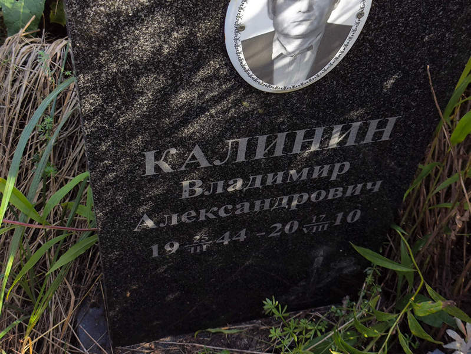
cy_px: 177
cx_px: 236
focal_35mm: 50
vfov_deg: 29.1
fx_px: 681
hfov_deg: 38.2
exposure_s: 1/189
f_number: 1.7
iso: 50
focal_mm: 4.71
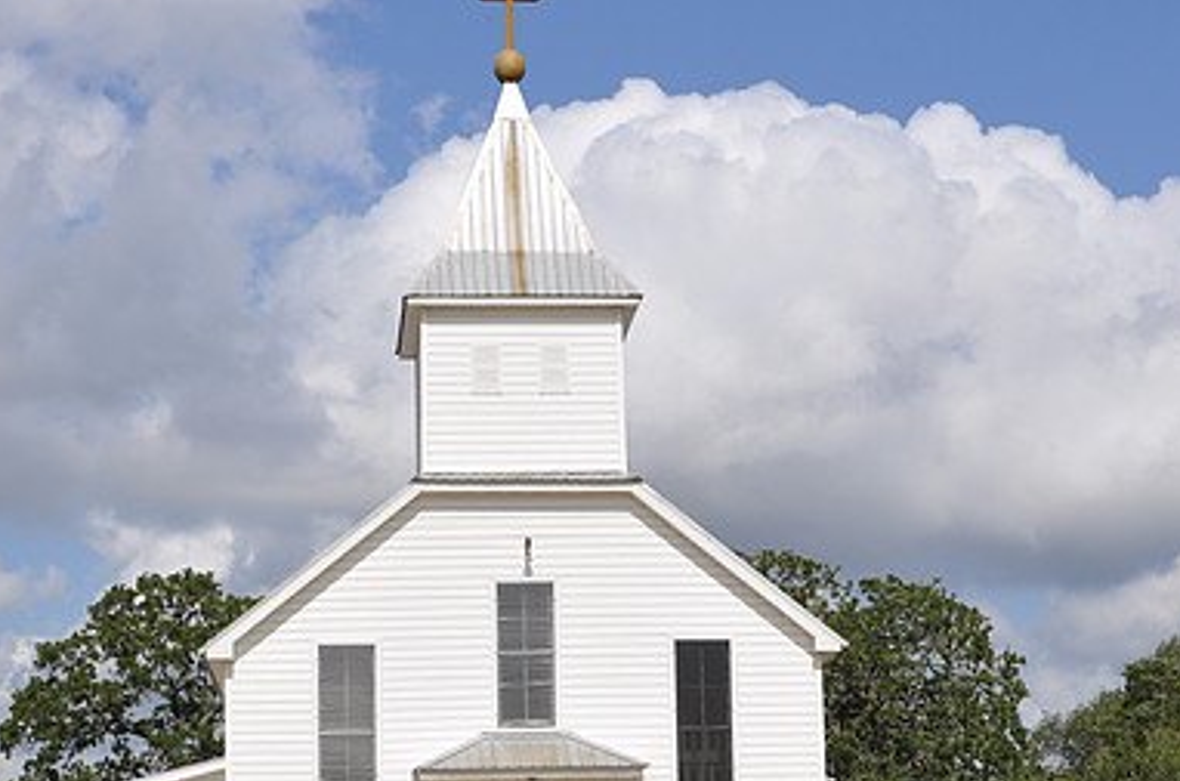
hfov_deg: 25.5
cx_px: 537
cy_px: 492
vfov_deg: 17.0
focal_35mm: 80
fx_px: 2609
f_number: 11
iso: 200
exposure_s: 1/500
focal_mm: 35
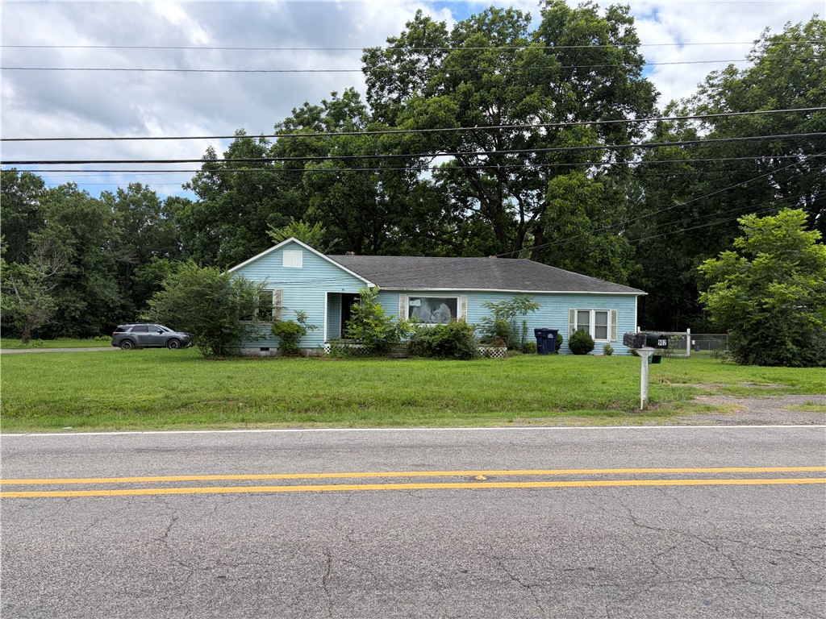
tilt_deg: +1.2
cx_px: 413
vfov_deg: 53.1
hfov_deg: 67.3
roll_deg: -0.9
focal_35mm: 26
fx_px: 620
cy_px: 310
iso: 64
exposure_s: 1/1799
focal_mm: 5.96
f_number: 1.6
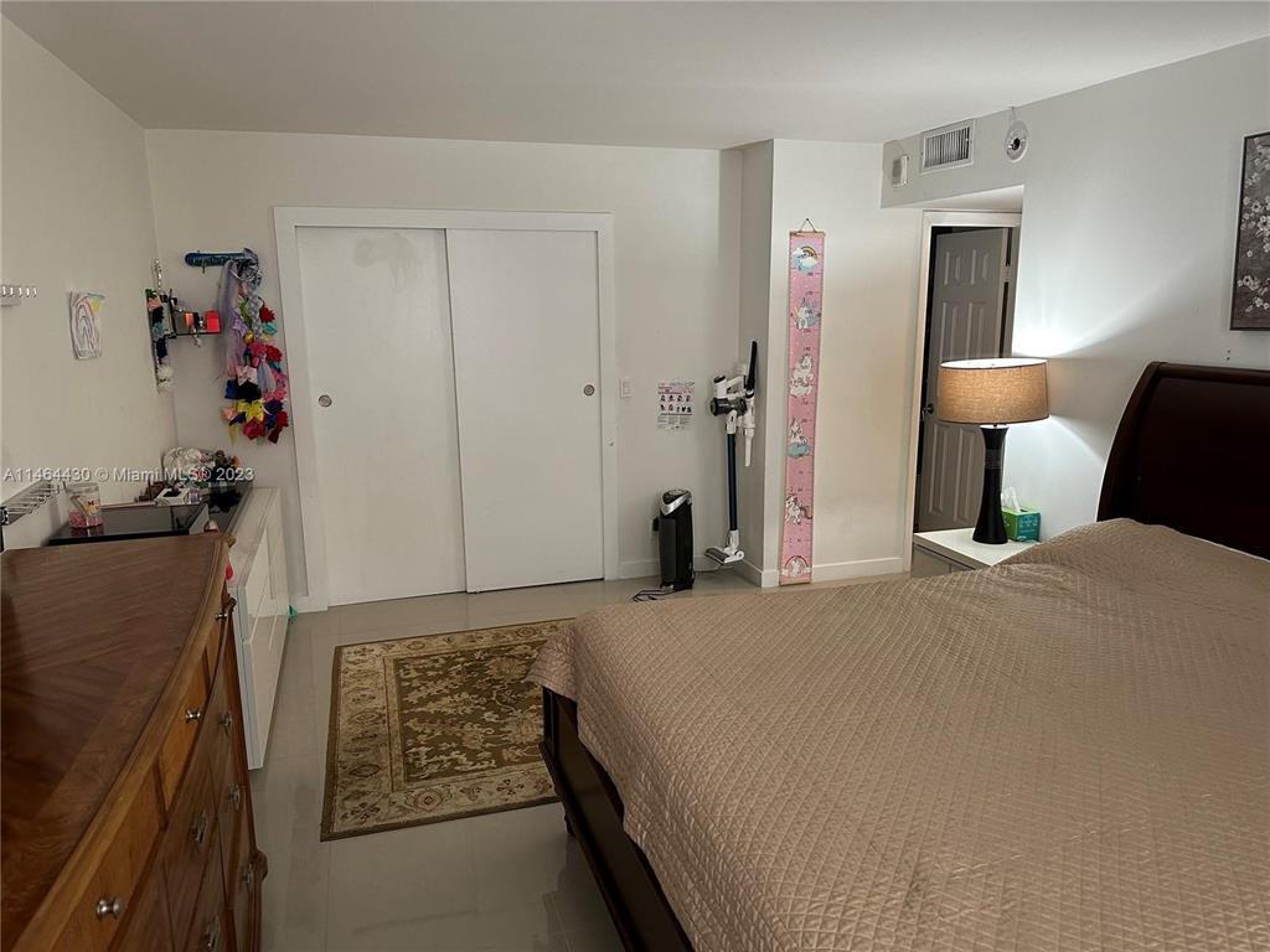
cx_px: 635
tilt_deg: -12.3
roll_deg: +0.9
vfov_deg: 56.8
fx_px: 881
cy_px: 476
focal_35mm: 24
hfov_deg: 71.6
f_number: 1.78
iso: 320
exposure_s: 1/60
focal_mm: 6.86
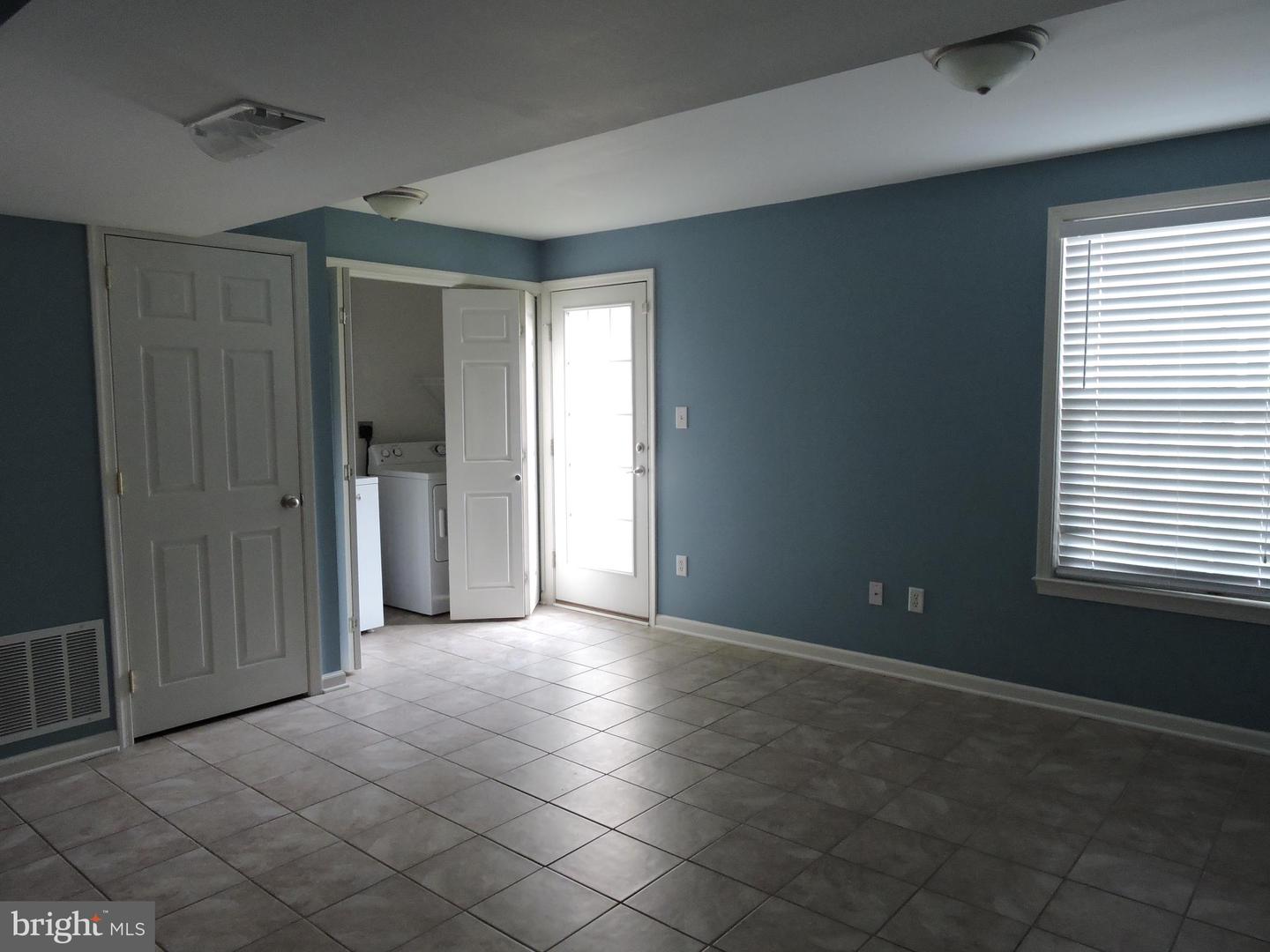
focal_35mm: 24
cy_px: 476
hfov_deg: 71.6
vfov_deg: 56.8
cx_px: 635
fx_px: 881
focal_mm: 4.3
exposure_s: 1/25
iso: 400
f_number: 3.3
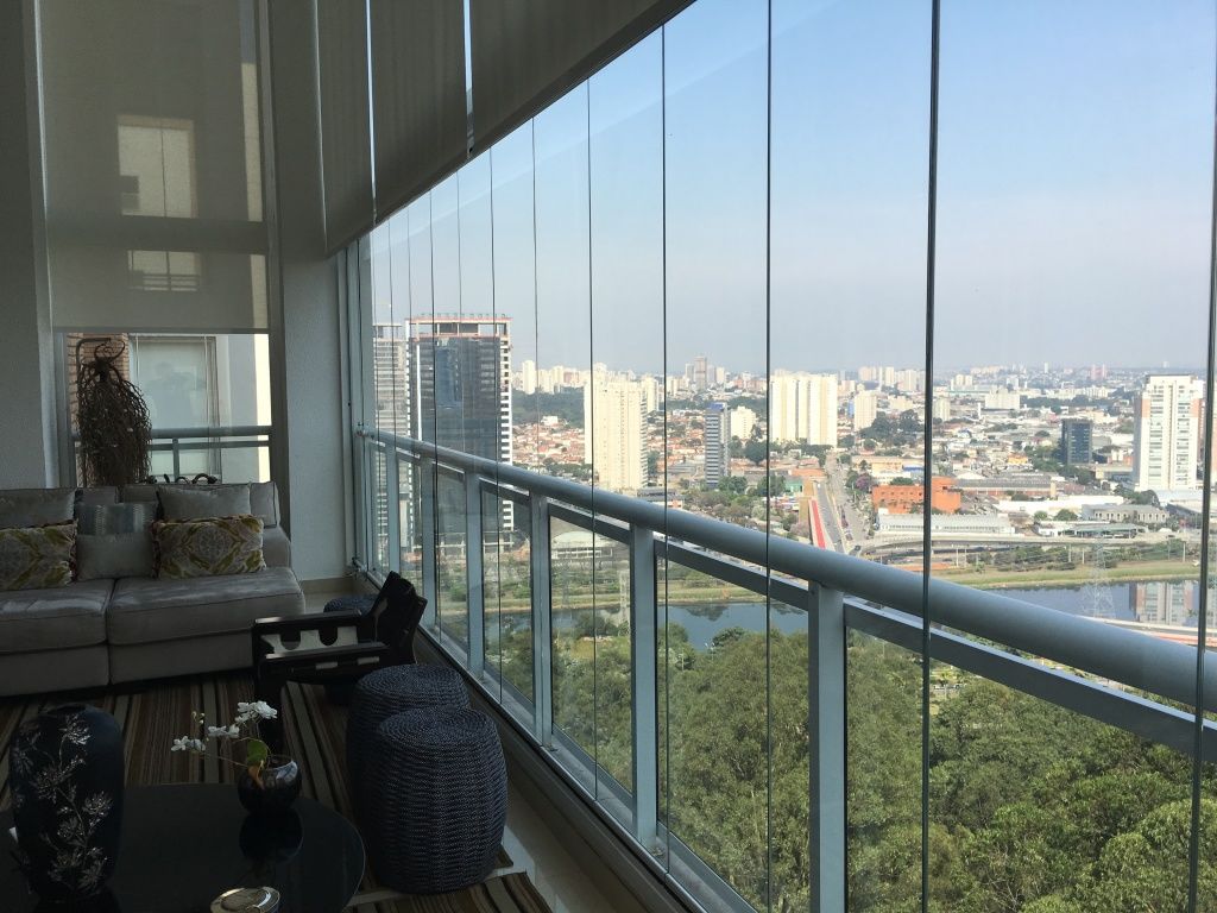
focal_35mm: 29
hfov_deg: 61.7
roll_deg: -0.1
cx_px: 608
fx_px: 1020
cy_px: 456
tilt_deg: -4.0
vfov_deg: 48.2
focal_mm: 4.15
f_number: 2.2
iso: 25
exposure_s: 1/938
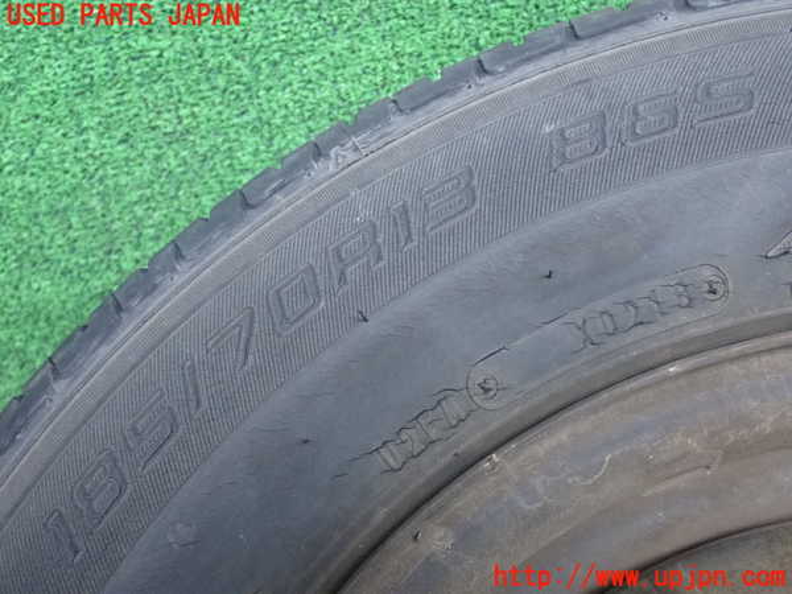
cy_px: 297
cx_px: 396
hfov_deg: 40.4
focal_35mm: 47
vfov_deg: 30.9
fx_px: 1075
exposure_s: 1/125
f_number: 3.1
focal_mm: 8.4
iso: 1600
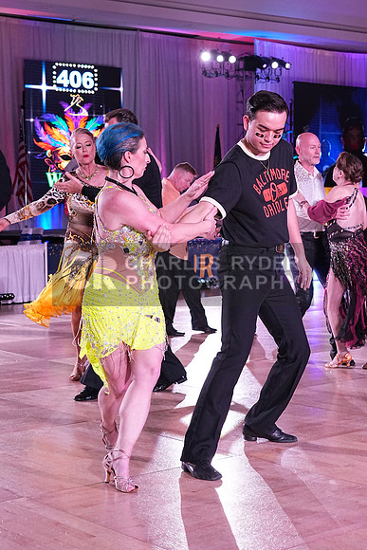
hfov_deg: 19.7
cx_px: 184
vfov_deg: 29.2
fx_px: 1054
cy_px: 275
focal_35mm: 69
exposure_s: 1/320
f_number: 5.6
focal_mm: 46
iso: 2500
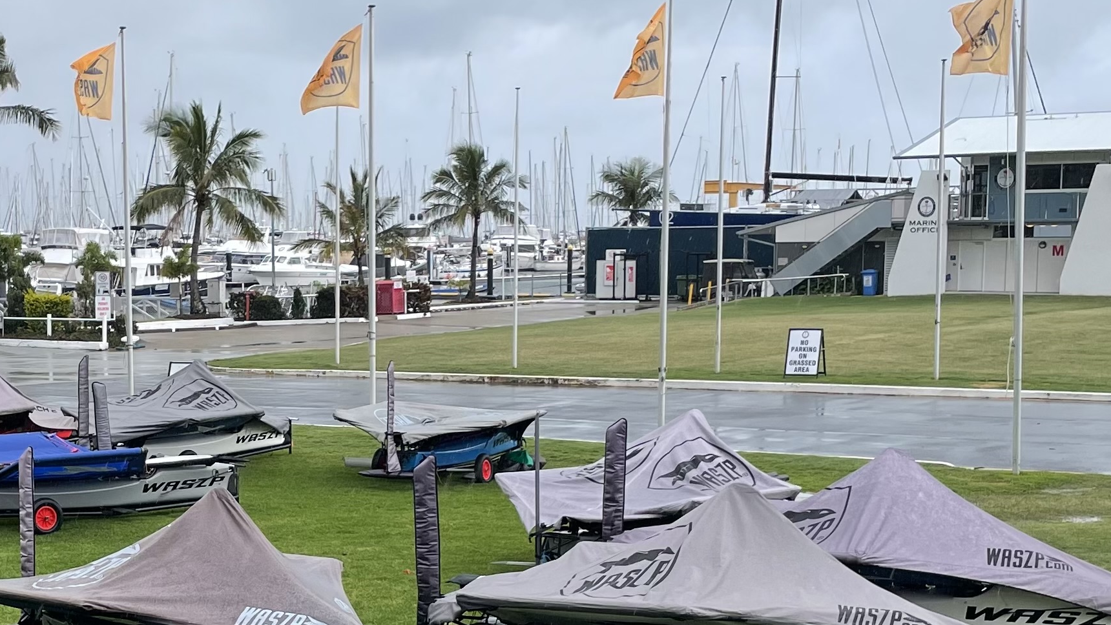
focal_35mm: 29
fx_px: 854
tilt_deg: -6.9
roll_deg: +0.6
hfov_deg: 66.1
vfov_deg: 40.1
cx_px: 545
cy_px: 357
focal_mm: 4.2
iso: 32
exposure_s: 1/615
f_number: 1.6
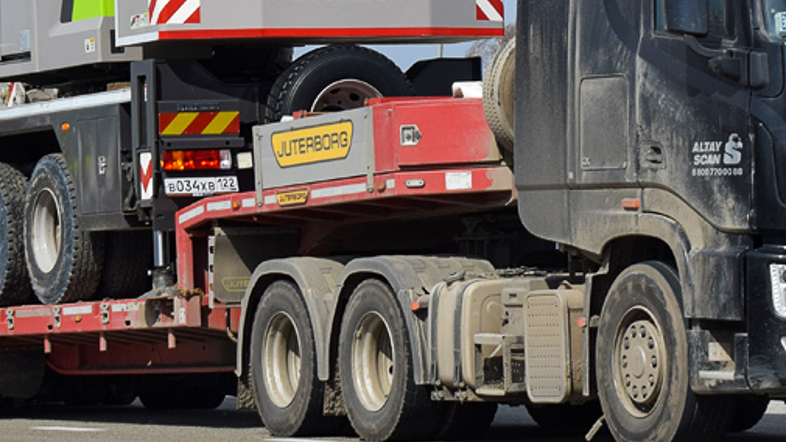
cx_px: 476
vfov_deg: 5.9
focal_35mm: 205
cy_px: -26
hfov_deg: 10.5
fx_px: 4277
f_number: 8
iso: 200
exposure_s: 1/1250
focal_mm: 55
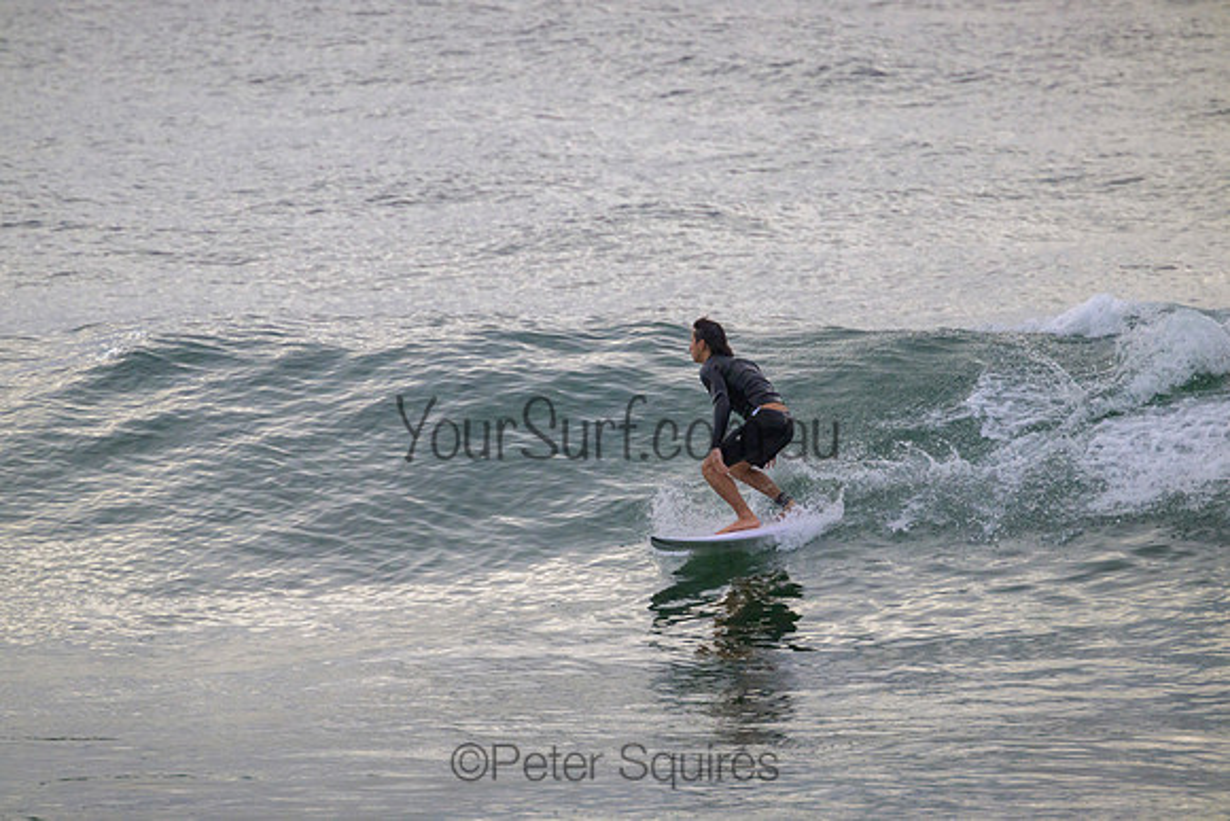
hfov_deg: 2.6
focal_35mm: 800
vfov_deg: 1.7
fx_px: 27338
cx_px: 615
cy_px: 410
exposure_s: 1/2000
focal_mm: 800
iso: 2000
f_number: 11
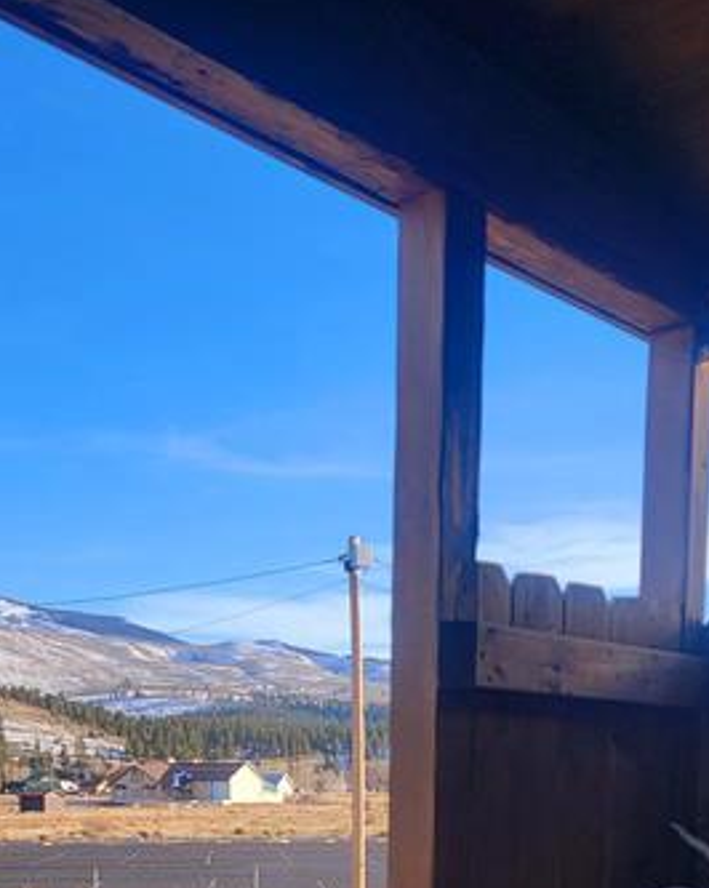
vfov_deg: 31.2
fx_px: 1418
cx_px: 295
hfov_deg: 28.0
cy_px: 963
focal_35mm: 54
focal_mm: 6.7
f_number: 1.8
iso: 16
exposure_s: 1/256
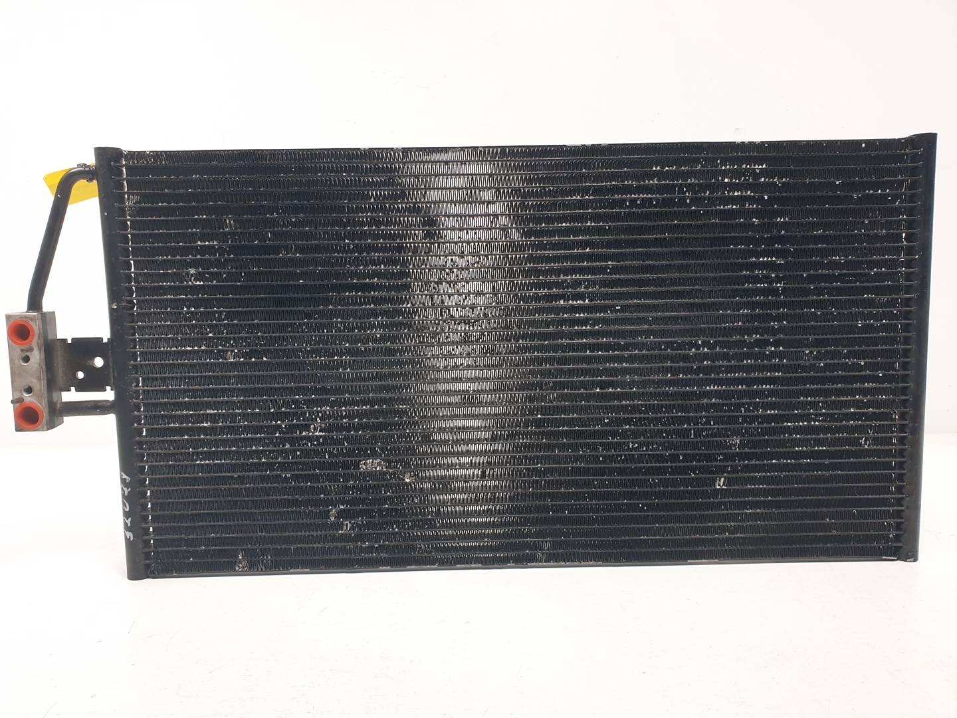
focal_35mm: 26
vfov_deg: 53.1
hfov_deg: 67.3
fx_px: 719
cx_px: 478
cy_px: 359
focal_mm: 4.3
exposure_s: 1/167
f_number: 2.4
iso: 50
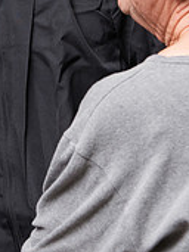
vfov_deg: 12.5
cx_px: -16
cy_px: 13
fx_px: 1144
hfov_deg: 9.4
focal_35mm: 157
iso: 1600
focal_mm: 48
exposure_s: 1/200
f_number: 6.3
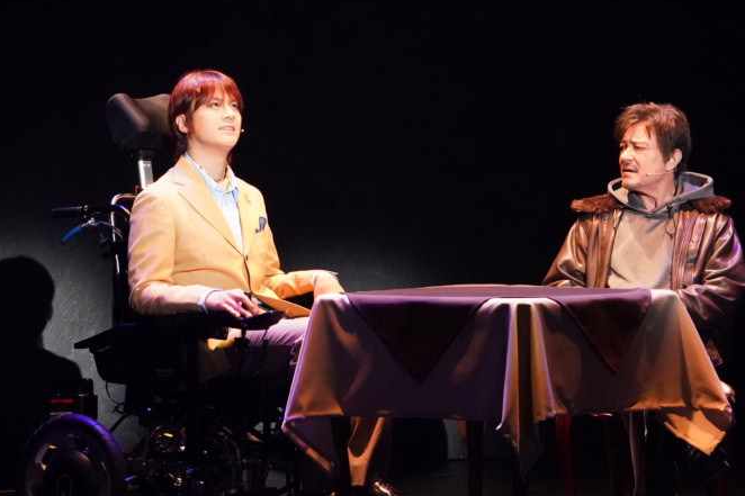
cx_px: 421
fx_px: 7199
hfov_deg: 5.9
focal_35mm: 348
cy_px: 281
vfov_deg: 3.9
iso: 8000
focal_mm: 200
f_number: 7.1
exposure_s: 1/160
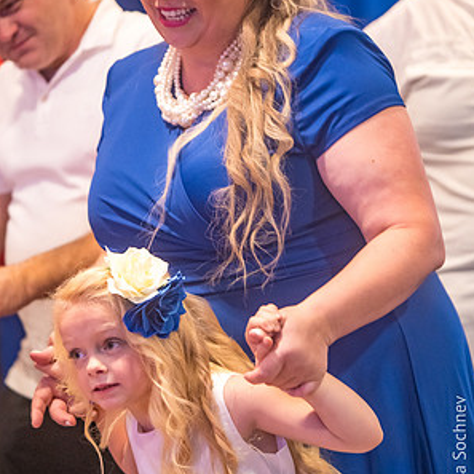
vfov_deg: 10.9
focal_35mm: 161
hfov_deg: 10.9
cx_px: 238
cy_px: 196
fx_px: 2494
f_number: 2.8
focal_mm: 125
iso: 3200
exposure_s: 1/160
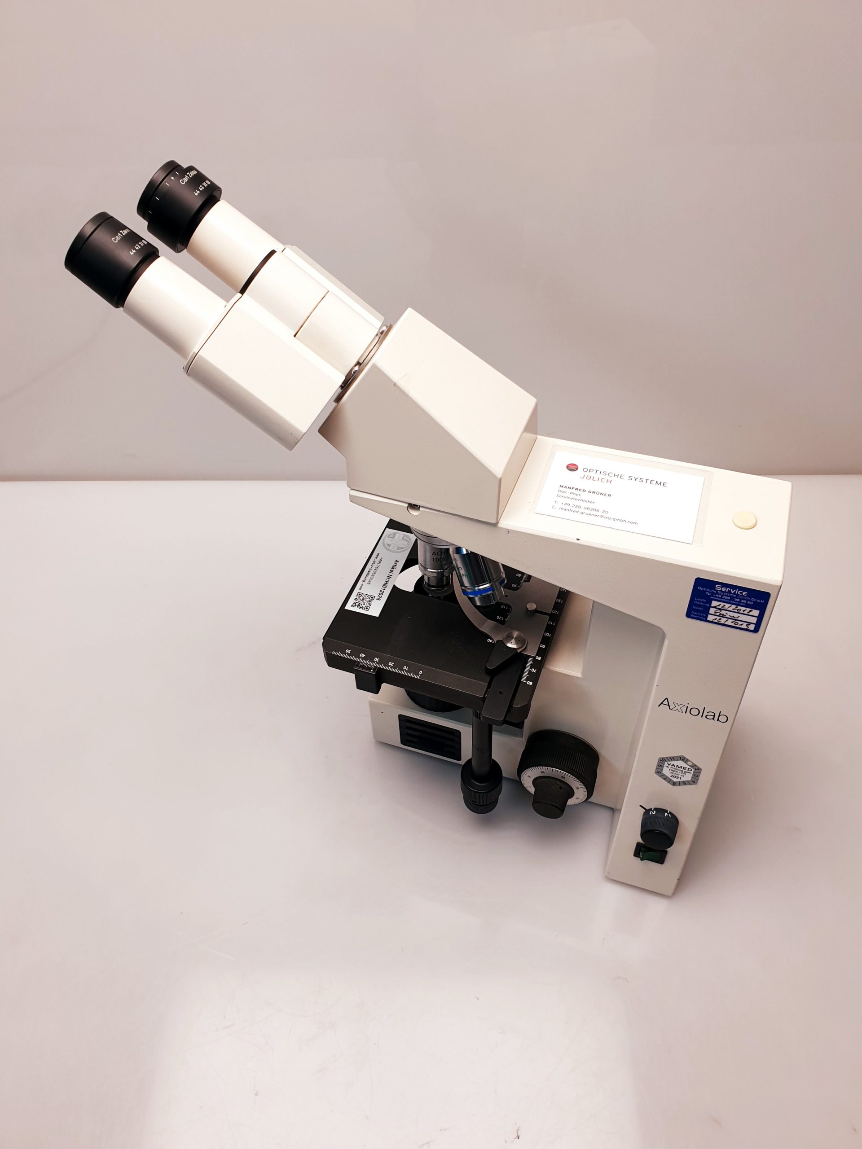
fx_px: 863
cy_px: 574
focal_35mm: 26
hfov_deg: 53.1
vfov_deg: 67.3
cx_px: 431
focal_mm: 4.3
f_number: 2.4
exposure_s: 1/100
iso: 80
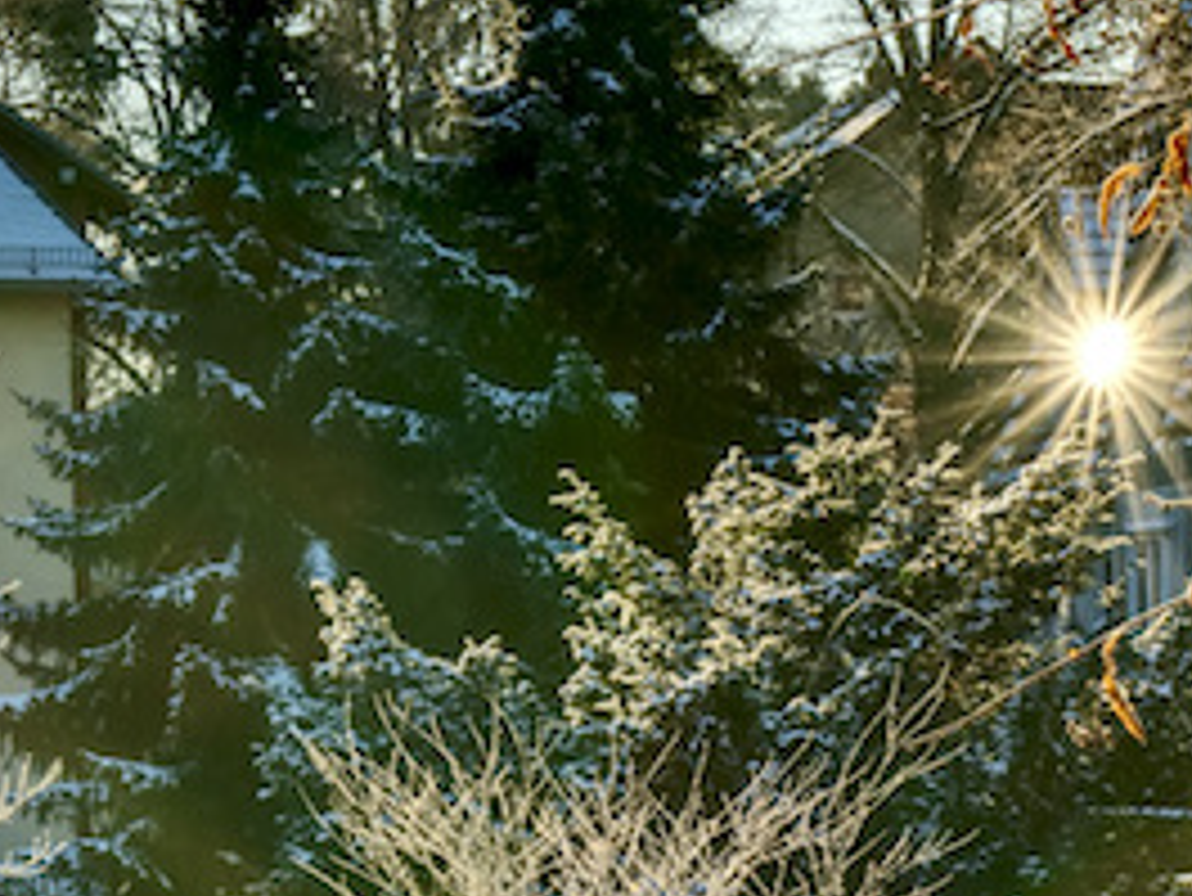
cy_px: 824
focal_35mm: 218
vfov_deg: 6.8
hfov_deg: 9.1
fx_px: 7510
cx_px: 706
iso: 180
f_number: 16
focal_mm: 50
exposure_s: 1/100
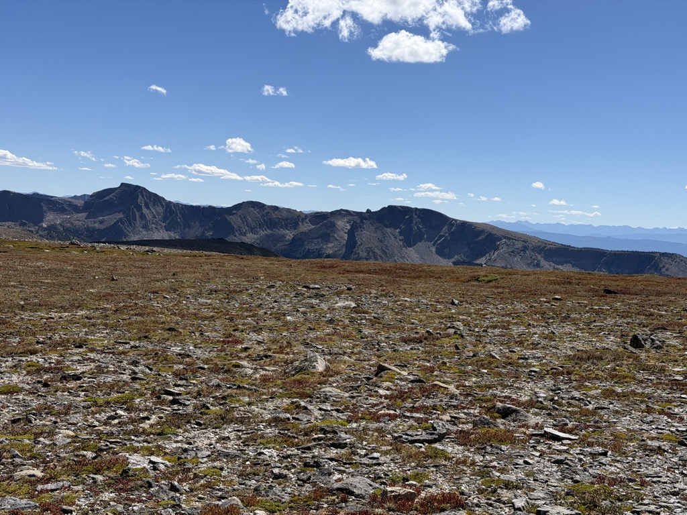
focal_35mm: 48
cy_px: 258
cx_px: 344
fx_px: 953
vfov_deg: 30.3
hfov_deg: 39.7
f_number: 1.78
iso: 64
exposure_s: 1/8772
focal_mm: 6.76
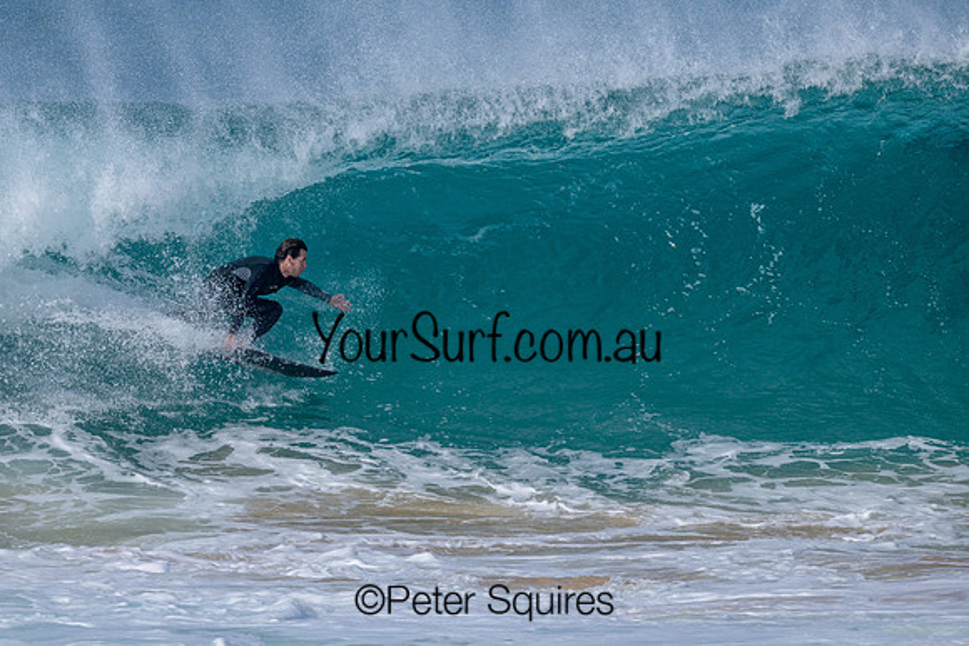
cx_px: 303
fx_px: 29598
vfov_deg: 1.3
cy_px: 301
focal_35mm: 1099
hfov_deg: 1.9
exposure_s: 1/2000
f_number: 6.3
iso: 220
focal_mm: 800
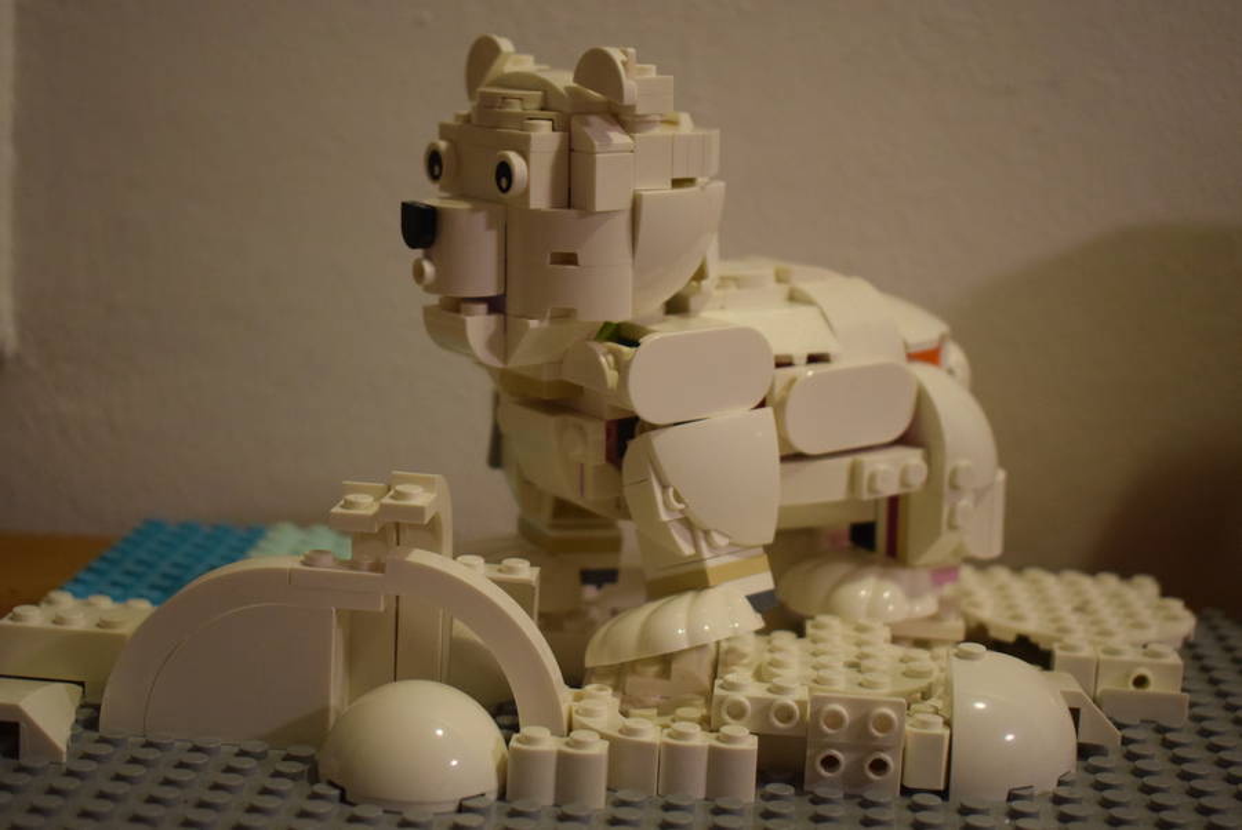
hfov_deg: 33.4
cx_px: 621
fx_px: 2072
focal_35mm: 60
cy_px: 415
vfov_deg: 22.7
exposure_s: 1/60
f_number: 4.8
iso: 2000
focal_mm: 40
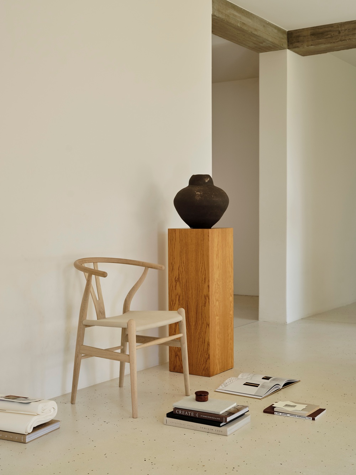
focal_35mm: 51
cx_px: 178
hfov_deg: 28.6
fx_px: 699
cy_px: 238
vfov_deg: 37.5
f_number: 11
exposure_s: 1/30
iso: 500
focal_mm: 64
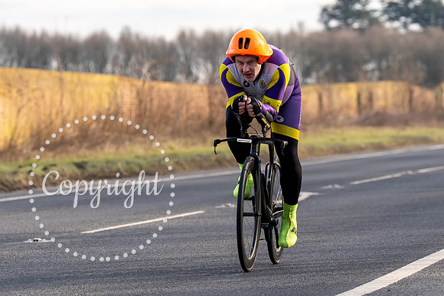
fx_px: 3365
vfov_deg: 5.0
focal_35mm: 273
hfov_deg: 7.5
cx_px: 275
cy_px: 100
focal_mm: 139
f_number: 4
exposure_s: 1/800
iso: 125
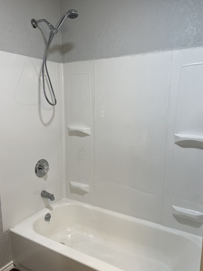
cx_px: 95
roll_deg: +1.2
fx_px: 227
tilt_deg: -8.6
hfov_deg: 48.2
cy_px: 139
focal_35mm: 29
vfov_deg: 61.6
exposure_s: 1/120
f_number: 1.5
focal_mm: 5.7
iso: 100
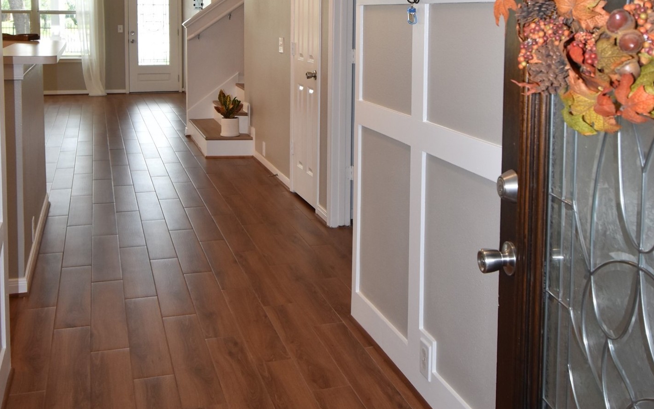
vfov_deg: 29.6
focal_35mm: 42
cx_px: 324
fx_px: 749
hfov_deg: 47.2
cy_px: 67
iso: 640
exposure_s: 1/125
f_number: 5.6
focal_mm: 18
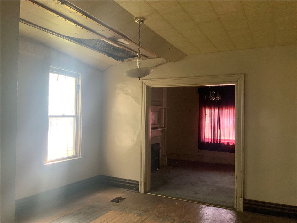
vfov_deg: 48.2
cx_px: 148
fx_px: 249
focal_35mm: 29
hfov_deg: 61.7
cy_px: 112
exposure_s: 1/60
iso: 250
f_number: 1.8
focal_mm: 3
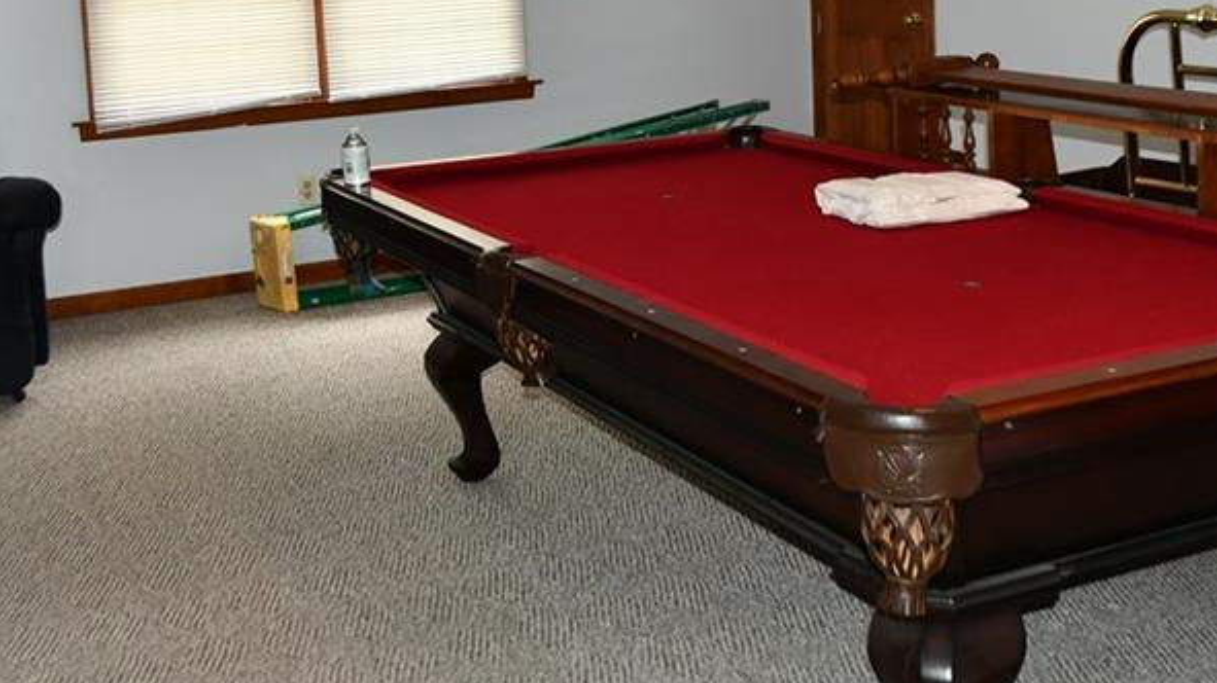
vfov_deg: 23.5
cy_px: 27
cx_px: 589
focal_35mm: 49
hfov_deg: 42.1
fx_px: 1581
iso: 800
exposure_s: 1/60
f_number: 5
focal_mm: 18
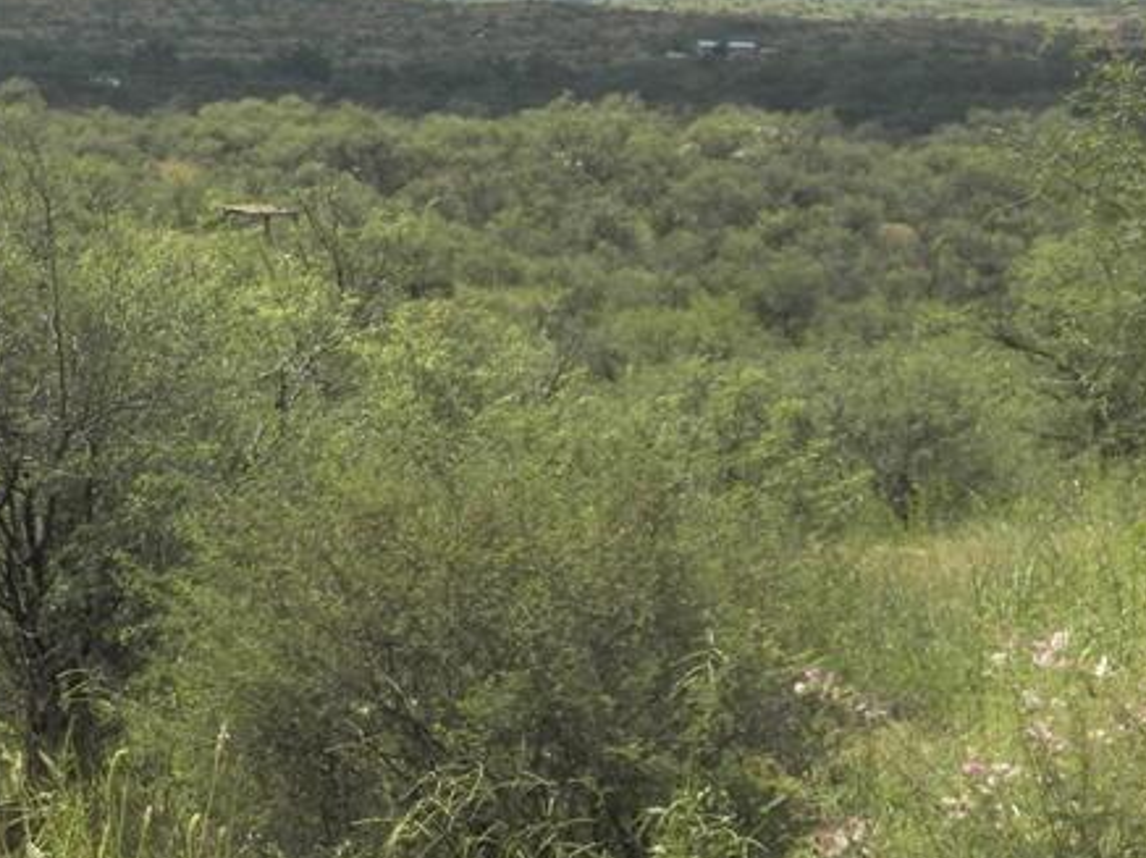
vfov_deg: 10.4
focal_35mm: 142
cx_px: 184
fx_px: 4697
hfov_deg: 13.8
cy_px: 415
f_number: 4
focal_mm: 11.2
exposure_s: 1/1600
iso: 125
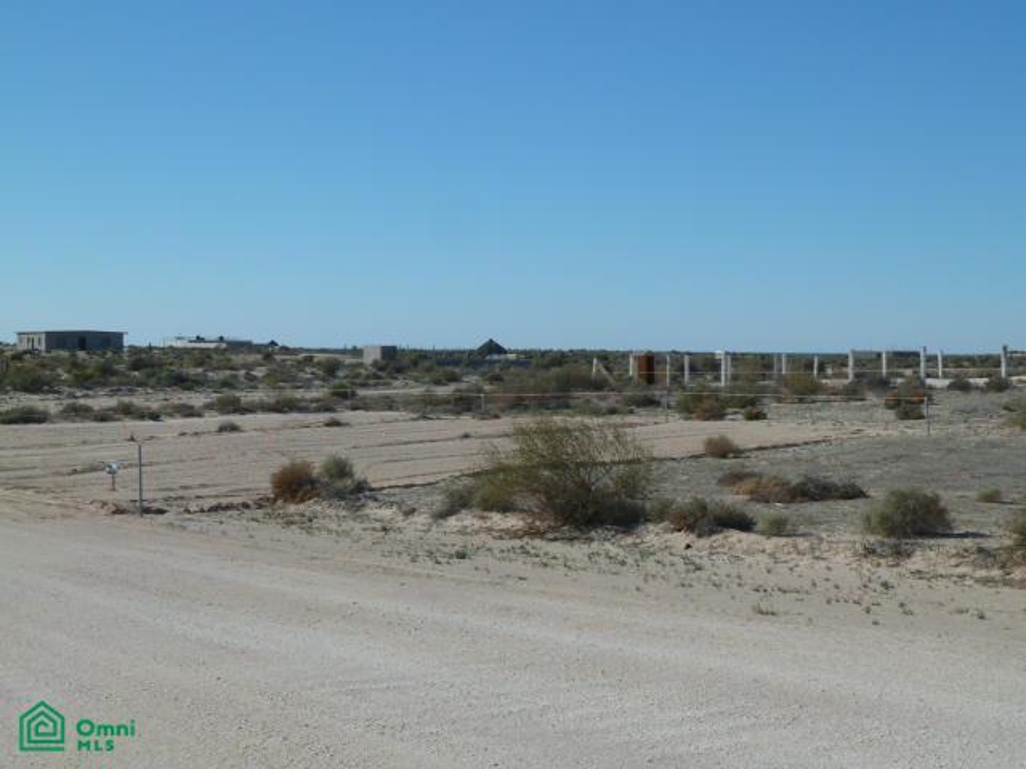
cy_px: 384
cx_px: 513
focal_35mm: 59
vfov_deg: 24.8
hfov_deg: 32.7
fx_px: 1749
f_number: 5.6
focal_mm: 9.7
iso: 80
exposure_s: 1/640
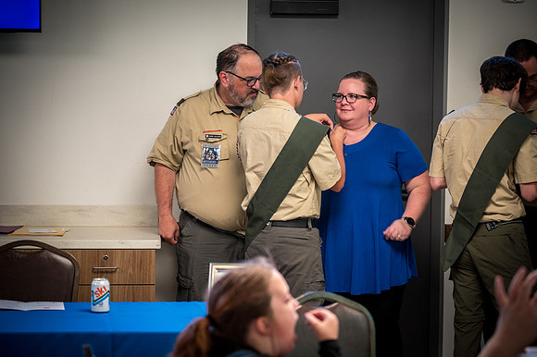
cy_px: 178
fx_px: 1789
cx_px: 268
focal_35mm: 120
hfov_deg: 17.1
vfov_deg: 11.4
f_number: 4
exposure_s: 1/125
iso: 2800
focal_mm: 120
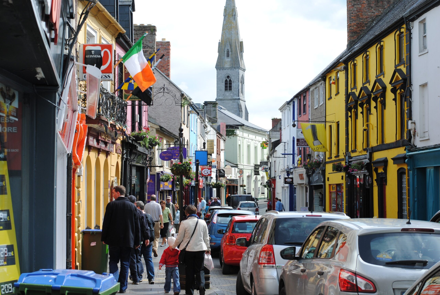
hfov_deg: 26.9
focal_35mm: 75
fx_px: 918
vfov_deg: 18.3
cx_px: 220
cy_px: 148
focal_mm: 50
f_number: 7.1
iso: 100
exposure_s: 1/200
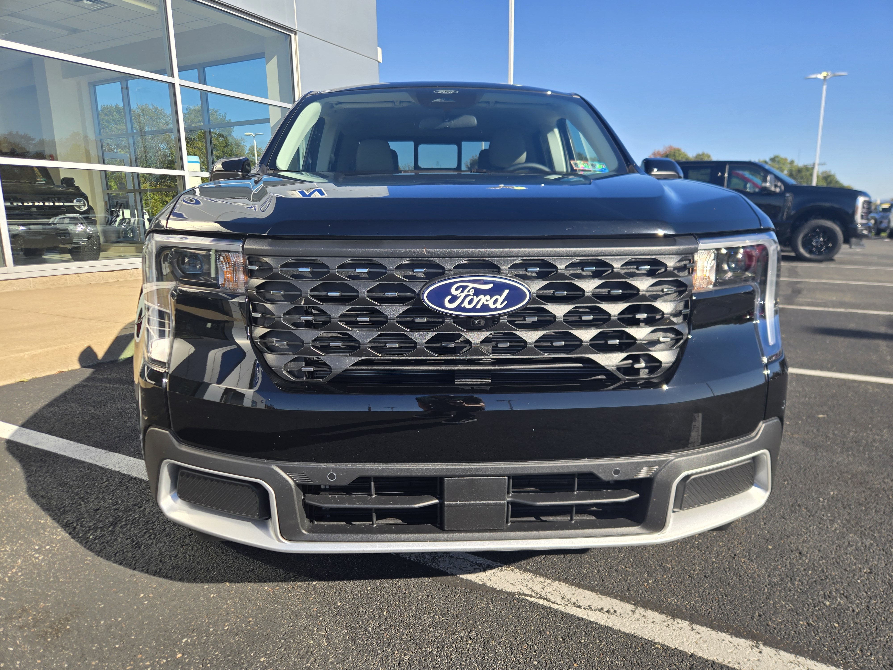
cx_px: 446
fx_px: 593
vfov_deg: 58.9
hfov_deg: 73.9
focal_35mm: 23
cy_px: 335
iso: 25
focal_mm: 5.4
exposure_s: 1/1050
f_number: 1.8
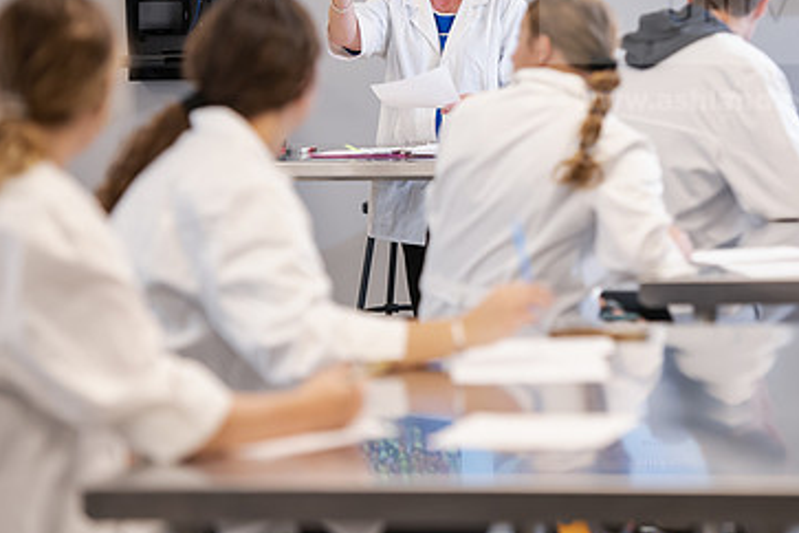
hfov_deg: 10.3
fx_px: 4439
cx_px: 473
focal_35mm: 200
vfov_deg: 6.9
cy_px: 146
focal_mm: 125
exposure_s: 1/200
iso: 800
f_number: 3.2
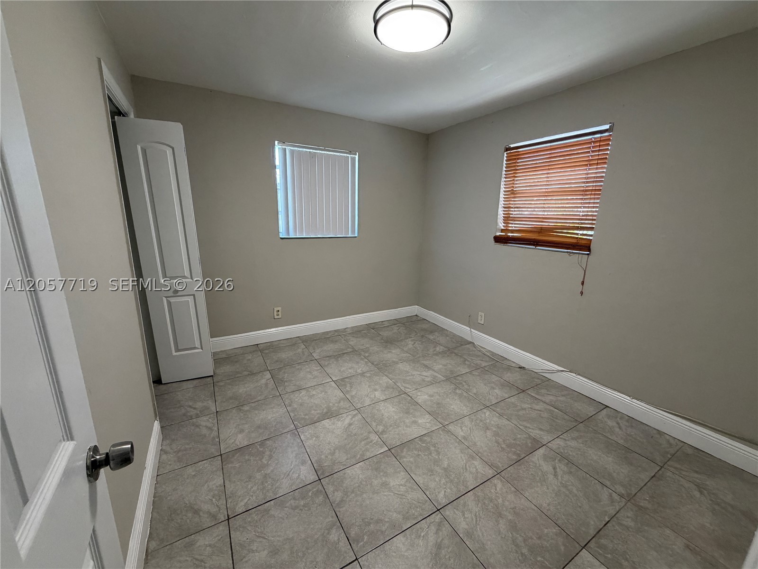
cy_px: 284
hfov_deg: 102.1
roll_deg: -1.5
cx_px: 379
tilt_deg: -12.9
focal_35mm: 14
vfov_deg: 85.7
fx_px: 307
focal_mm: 2.22
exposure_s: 1/120
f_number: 2.2
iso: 200
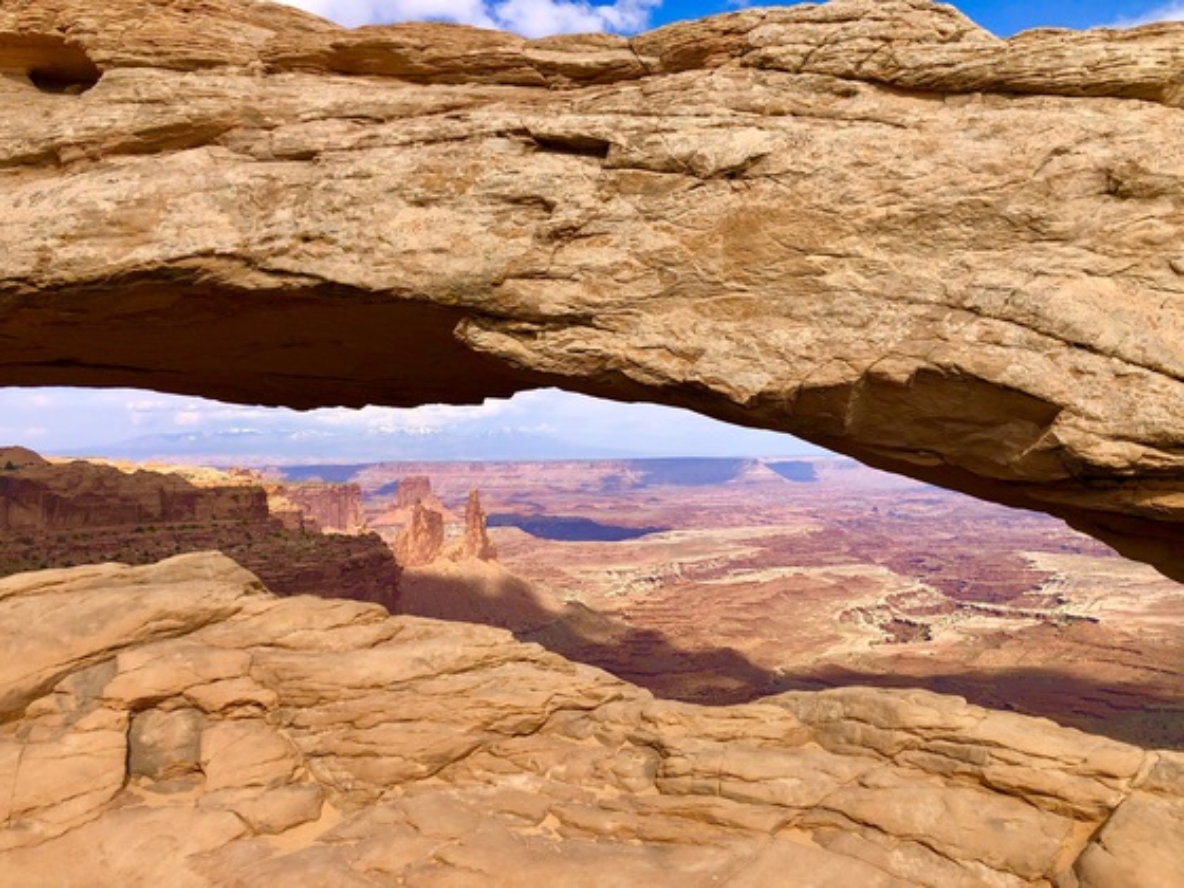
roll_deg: +0.6
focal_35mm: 28
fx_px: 958
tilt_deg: +0.5
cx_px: 592
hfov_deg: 63.4
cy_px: 444
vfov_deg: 49.7
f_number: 1.8
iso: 20
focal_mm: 4
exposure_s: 1/2000
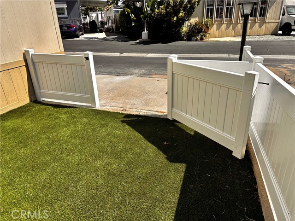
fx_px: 205
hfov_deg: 71.6
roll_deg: +4.0
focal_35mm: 24
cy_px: 110
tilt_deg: -22.6
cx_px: 148
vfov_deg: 56.8
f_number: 1.78
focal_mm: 6.86
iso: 80
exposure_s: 1/4545
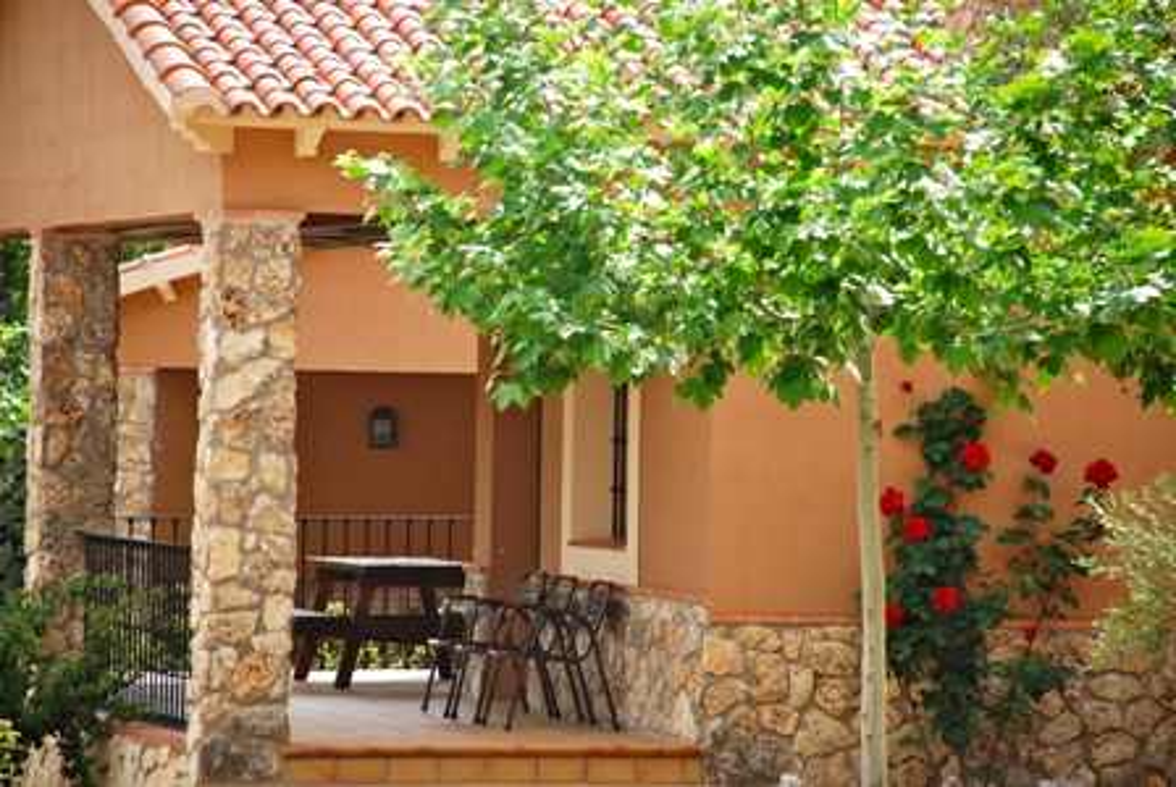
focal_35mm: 202
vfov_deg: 6.8
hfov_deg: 10.1
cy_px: 394
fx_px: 6624
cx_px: 588
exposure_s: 1/200
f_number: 5.6
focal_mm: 135
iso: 200
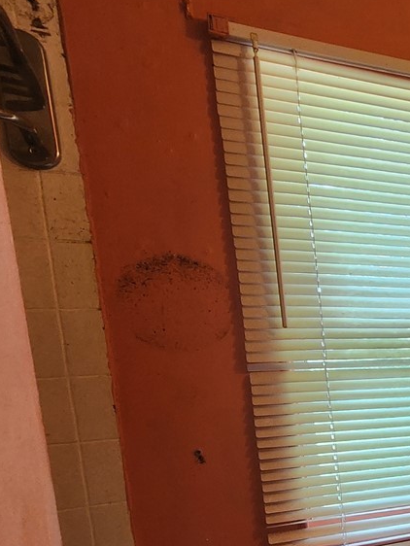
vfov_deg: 48.1
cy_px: 414
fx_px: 584
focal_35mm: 37
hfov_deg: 23.9
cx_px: 696
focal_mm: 2.2
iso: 200
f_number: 2.2
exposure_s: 1/60
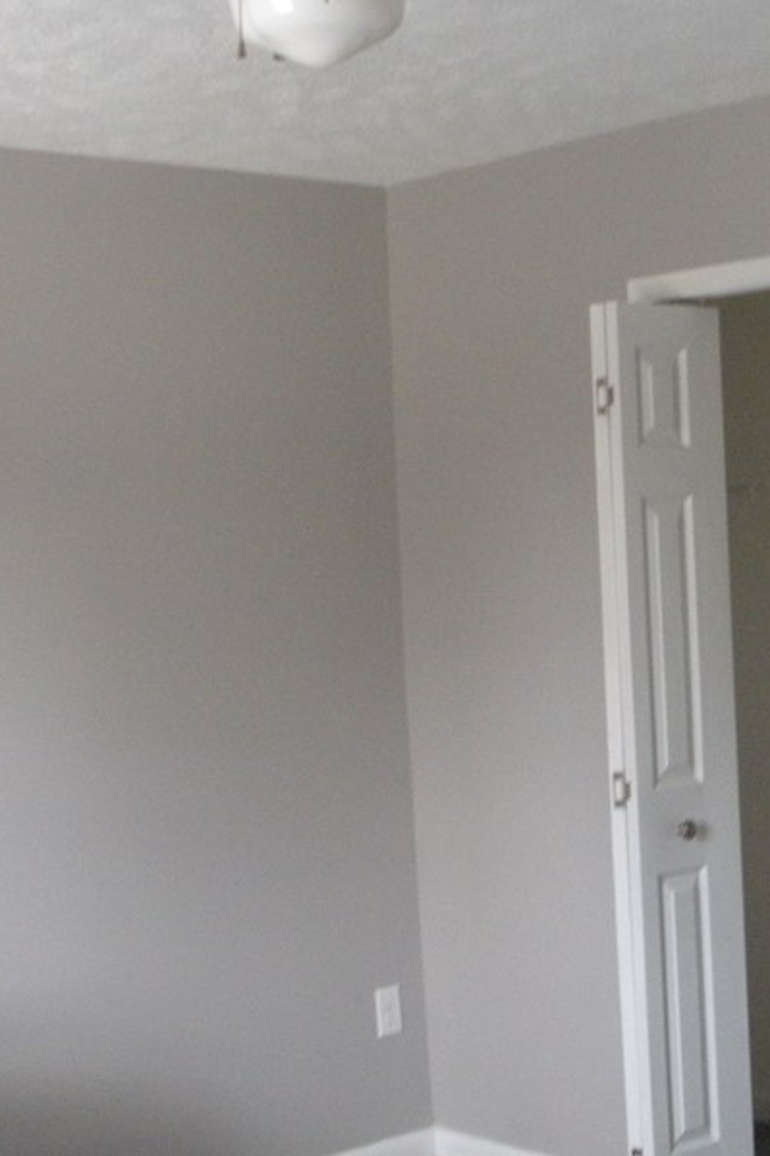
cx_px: 666
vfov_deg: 31.4
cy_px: 643
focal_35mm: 64
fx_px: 2054
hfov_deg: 20.9
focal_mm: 6.3
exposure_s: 1/37
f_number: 3.5
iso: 400
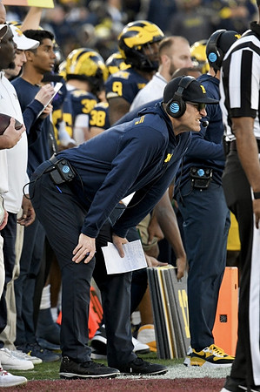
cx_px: 130
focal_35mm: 555
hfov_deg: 2.5
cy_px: 196
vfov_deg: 3.7
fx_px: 6026
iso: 2000
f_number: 5.6
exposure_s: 1/1000
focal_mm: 370
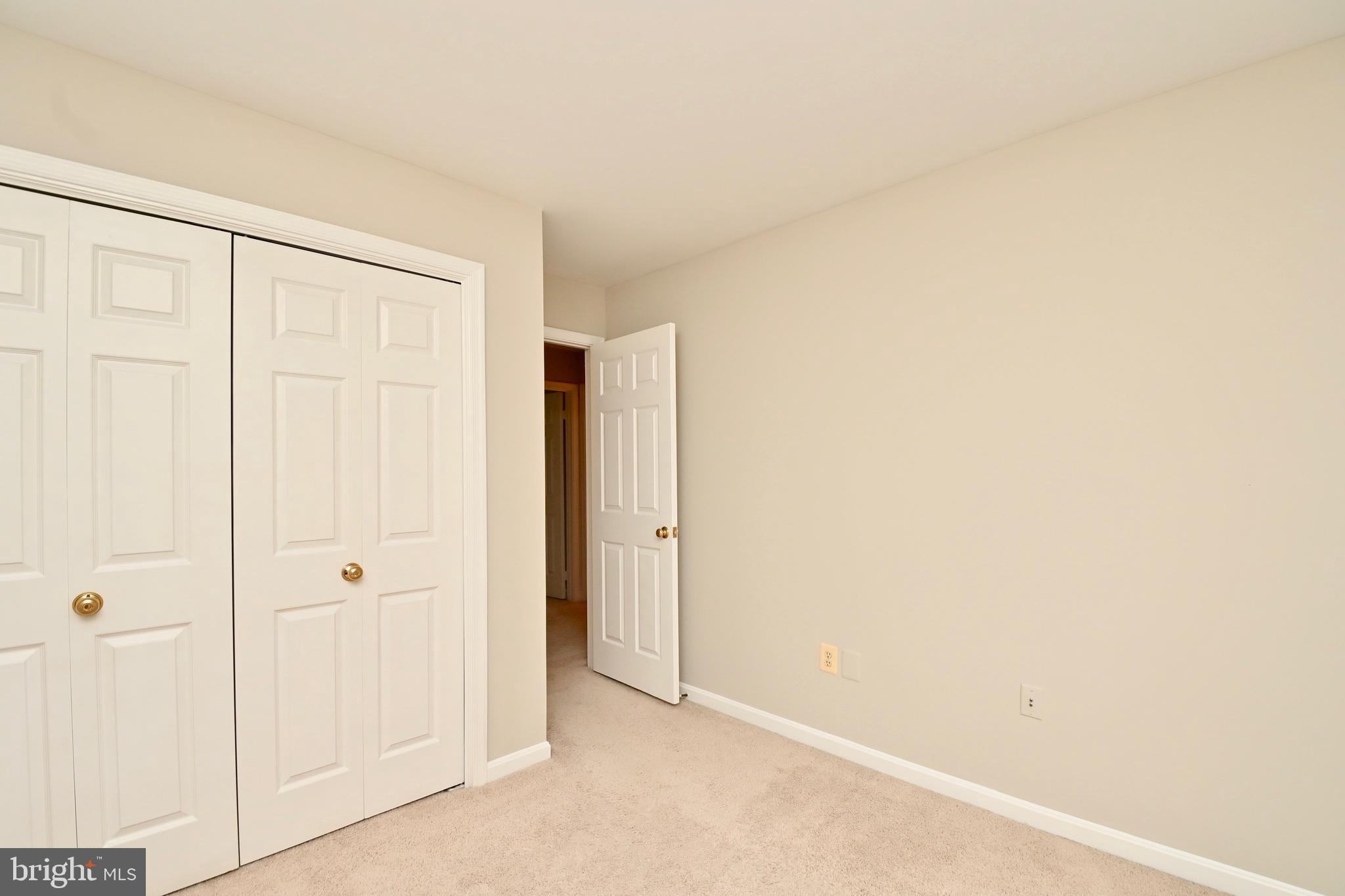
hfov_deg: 100.4
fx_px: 560
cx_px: 672
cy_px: 448
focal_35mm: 15
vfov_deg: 77.3
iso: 200
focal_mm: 10
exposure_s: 1/40
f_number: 7.1
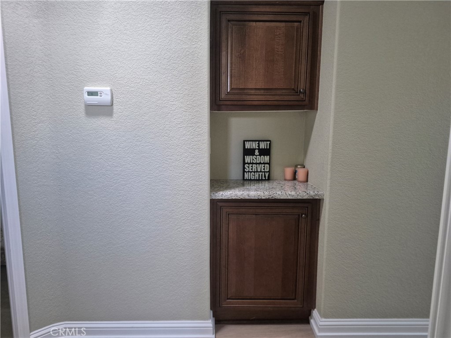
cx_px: 226
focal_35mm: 23
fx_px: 300
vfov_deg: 58.9
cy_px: 169
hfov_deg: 73.9
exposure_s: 1/240
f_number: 1.8
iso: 1000
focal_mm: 5.4
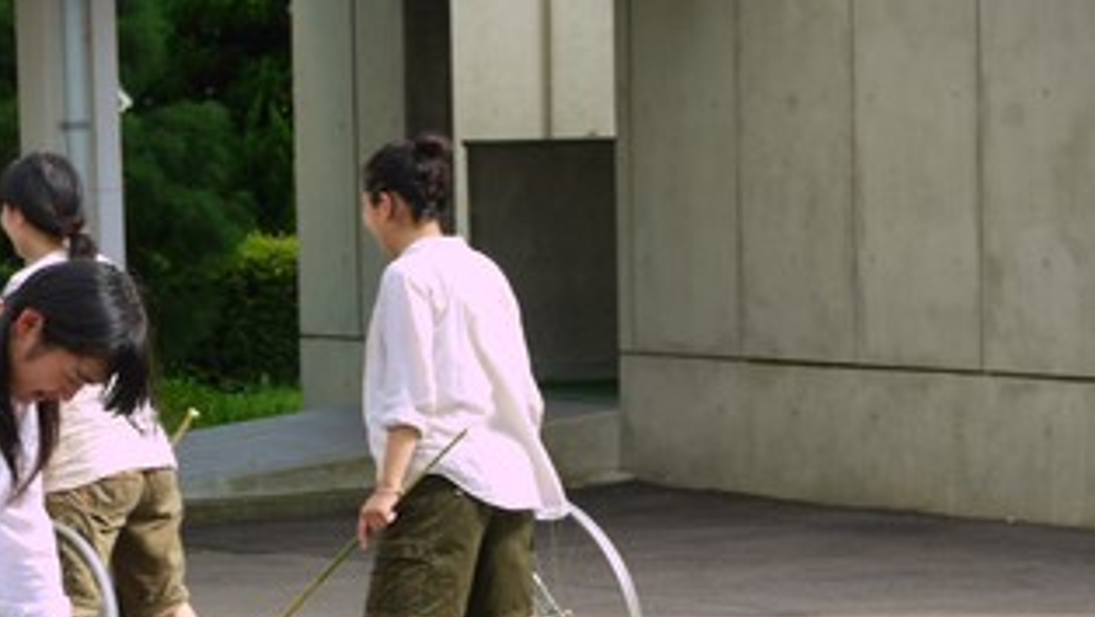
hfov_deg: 12.1
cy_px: 622
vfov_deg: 6.8
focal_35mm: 177
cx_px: 282
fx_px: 5142
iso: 100
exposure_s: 1/160
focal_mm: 51
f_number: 7.1
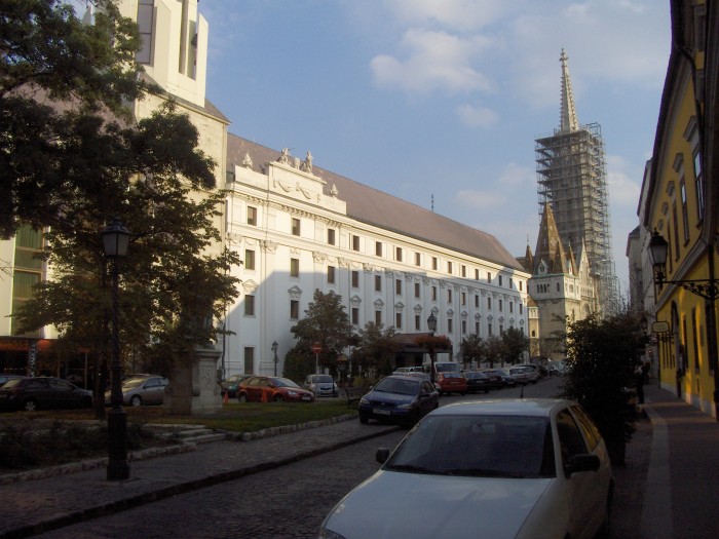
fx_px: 727
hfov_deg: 52.6
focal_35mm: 35
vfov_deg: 40.7
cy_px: 270
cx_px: 360
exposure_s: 1/980
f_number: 4.3
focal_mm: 5.8
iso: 100
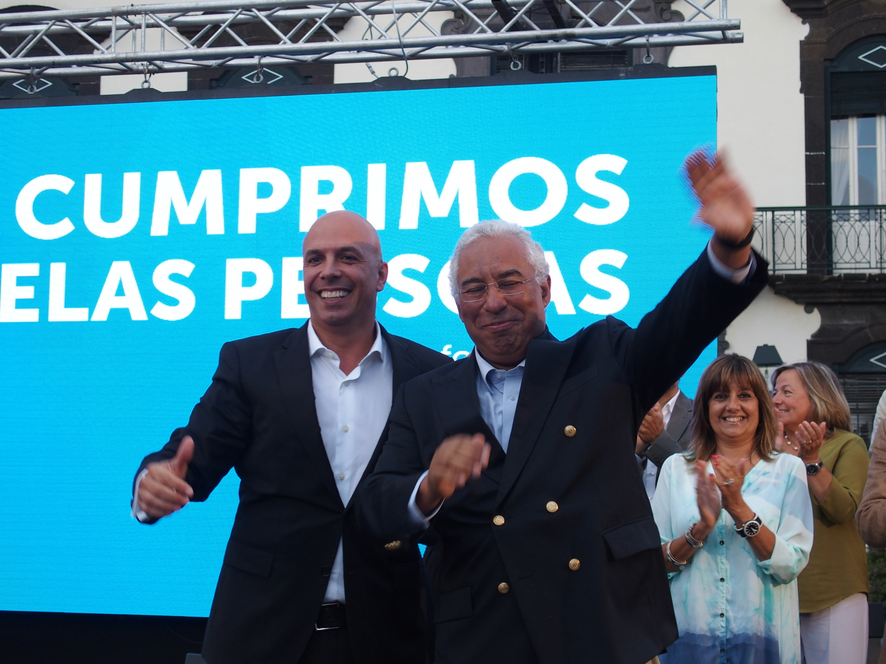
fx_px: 1587
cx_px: 443
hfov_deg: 31.2
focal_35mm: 62
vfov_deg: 23.7
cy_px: 332
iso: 160
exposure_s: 1/125
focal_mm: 13.2
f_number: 2.8
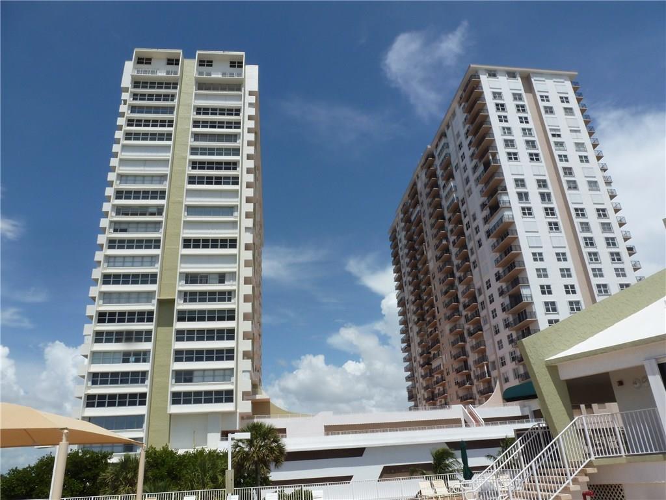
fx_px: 462
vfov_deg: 56.8
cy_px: 250
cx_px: 333
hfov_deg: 71.6
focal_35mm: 24
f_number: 5.6
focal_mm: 4.3
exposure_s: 1/640
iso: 100
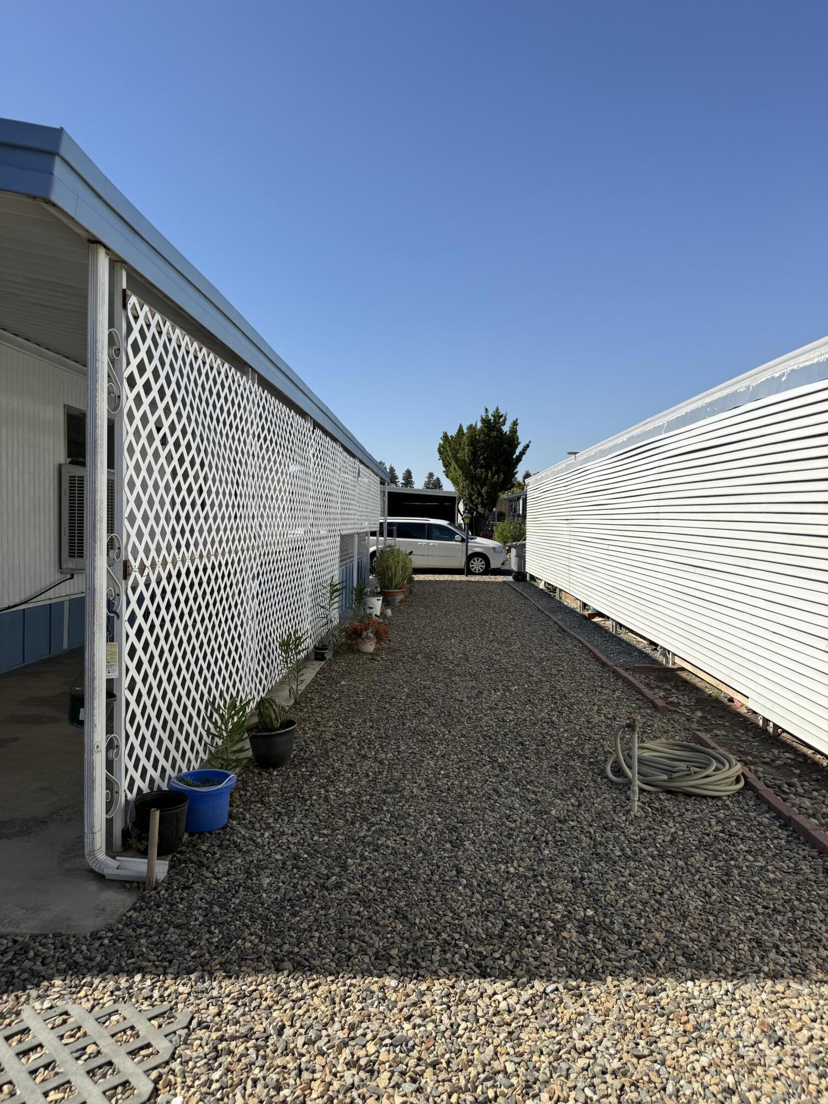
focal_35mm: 24
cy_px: 552
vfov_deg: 71.6
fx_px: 765
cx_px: 414
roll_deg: -1.4
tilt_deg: -0.1
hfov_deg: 56.8
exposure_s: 1/4975
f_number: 1.78
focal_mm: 6.76
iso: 80
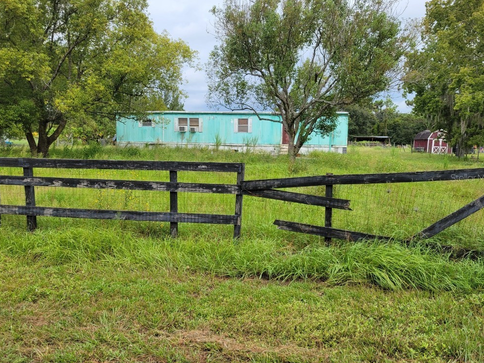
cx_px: 245
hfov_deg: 65.3
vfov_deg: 51.4
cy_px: 178
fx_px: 378
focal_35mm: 27
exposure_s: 1/1509
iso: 40
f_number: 1.8
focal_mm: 5.4
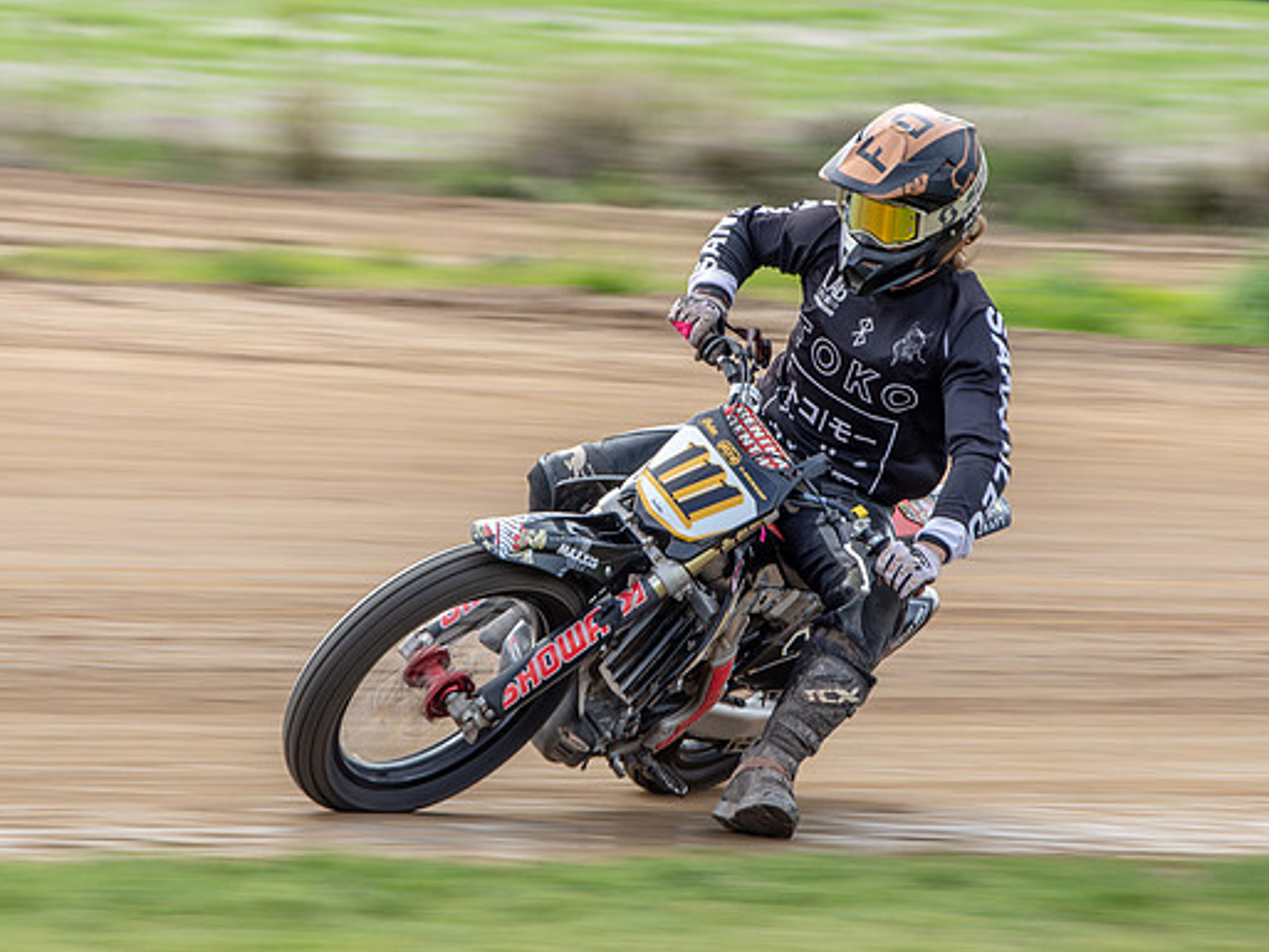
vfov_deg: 4.2
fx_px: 12944
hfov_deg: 5.6
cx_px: 615
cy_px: 468
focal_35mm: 353
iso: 160
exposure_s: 1/100
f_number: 11
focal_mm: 185
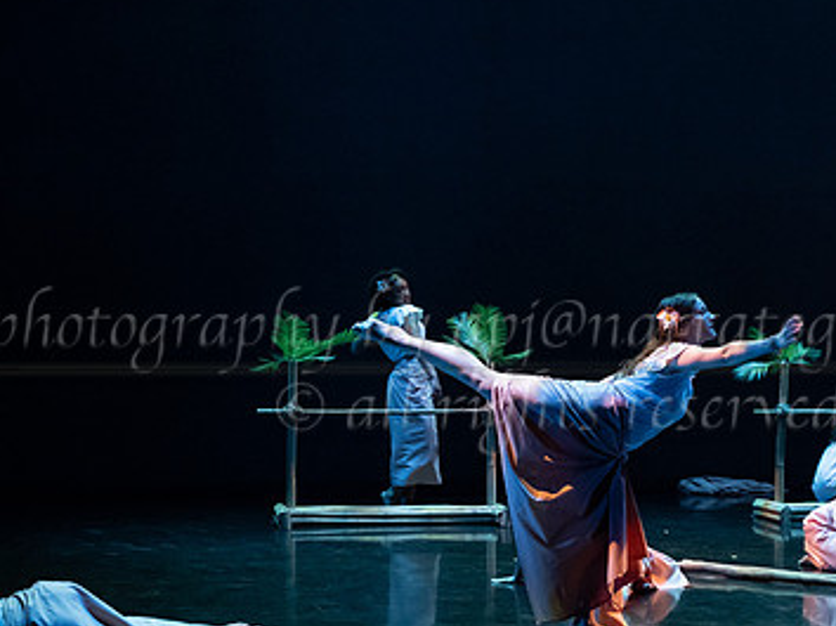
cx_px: 556
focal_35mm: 90
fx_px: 2172
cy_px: 364
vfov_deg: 16.4
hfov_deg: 21.7
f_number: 3.2
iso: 4000
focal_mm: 54
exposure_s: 1/320
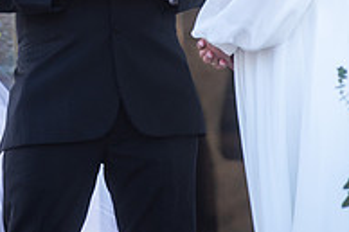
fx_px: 5802
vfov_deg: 2.3
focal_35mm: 599
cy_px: -84
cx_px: 92
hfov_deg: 3.4
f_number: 3.5
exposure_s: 1/400
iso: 100
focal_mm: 200
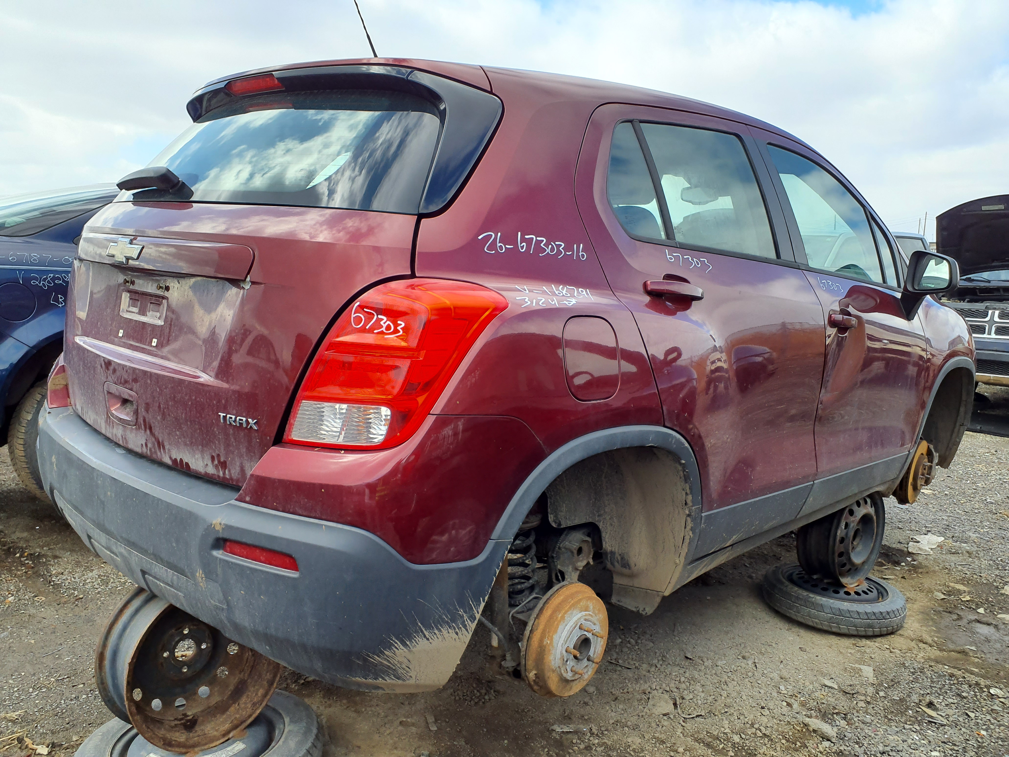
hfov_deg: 65.3
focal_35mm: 27
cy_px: 378
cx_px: 504
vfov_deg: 51.4
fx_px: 787
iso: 40
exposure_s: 1/648
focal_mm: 3.58
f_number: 1.9
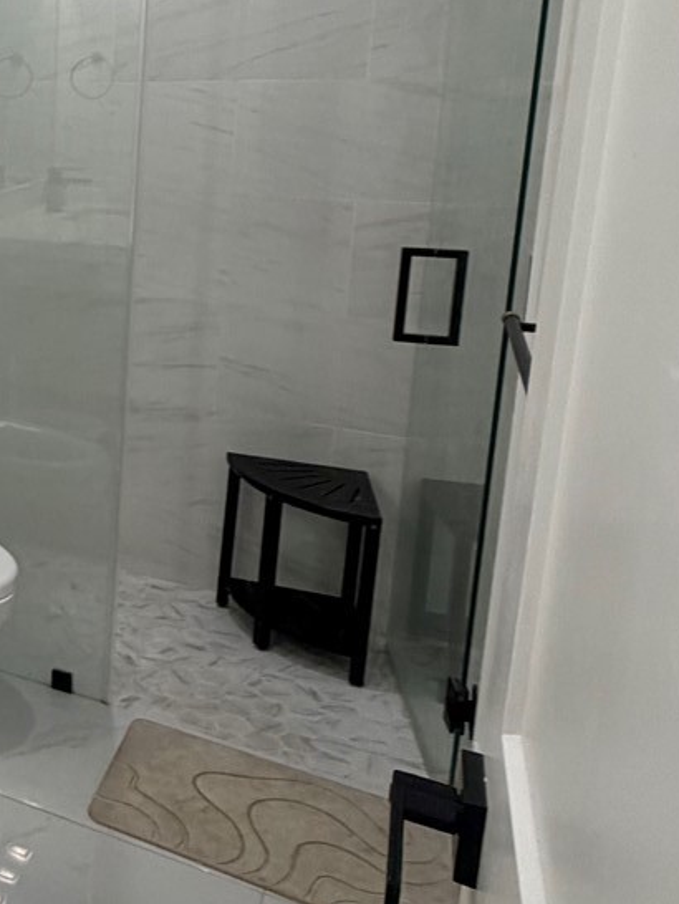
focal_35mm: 41
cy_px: 258
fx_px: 1071
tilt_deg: -8.5
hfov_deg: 26.7
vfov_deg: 44.6
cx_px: -305
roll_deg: +0.8
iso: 160
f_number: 2.2
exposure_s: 1/120
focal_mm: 2.22
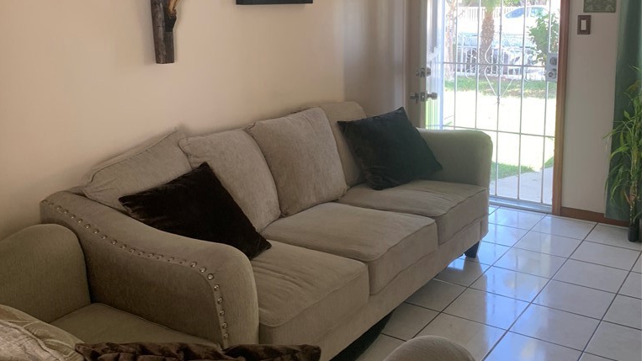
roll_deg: +0.8
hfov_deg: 52.8
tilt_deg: -8.7
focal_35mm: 38
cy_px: 105
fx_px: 647
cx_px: 320
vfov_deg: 30.8
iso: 100
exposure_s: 1/68
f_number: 1.8
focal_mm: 4.25
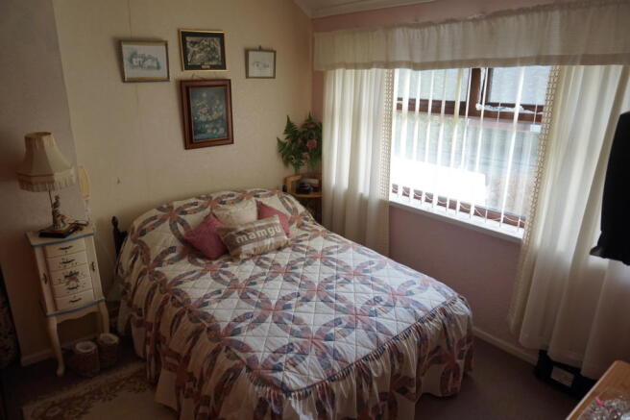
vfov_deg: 53.1
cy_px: 210
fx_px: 420
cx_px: 315
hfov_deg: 73.8
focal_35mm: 24
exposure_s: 1/60
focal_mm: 16
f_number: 4
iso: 100
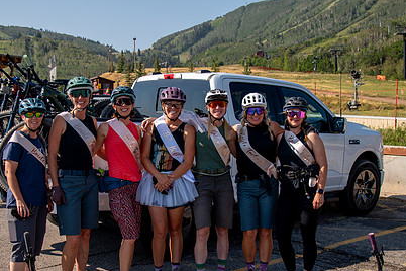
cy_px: 161
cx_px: 180
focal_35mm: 49
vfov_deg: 27.5
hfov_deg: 40.3
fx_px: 553
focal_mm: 34
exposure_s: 1/400
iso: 200
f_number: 7.1
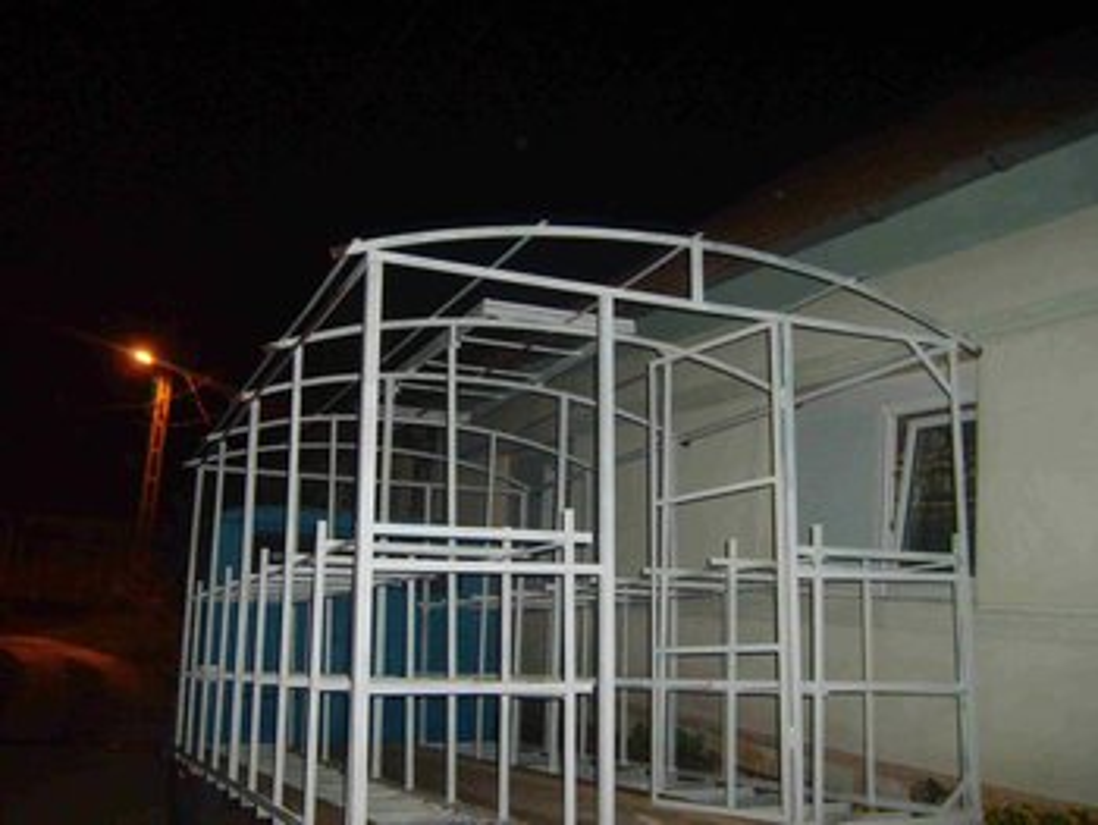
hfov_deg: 52.6
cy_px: 412
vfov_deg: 40.7
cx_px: 549
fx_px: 1111
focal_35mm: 35
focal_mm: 5.8
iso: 253
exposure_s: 1/45
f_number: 2.8
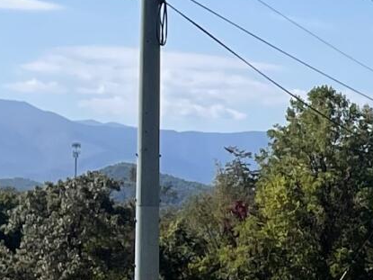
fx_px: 2025
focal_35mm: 188
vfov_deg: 7.8
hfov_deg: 9.6
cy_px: 373
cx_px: 825
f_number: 1.6
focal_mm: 5.1
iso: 32
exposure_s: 1/3922
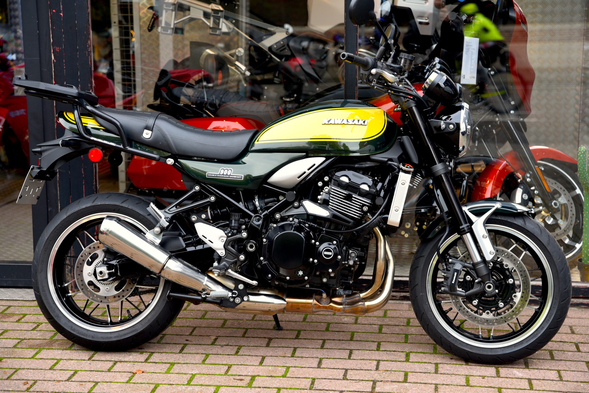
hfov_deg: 28.8
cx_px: 294
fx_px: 1146
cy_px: 196
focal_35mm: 70
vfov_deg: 19.5
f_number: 3.5
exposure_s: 1/60
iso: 200
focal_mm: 70
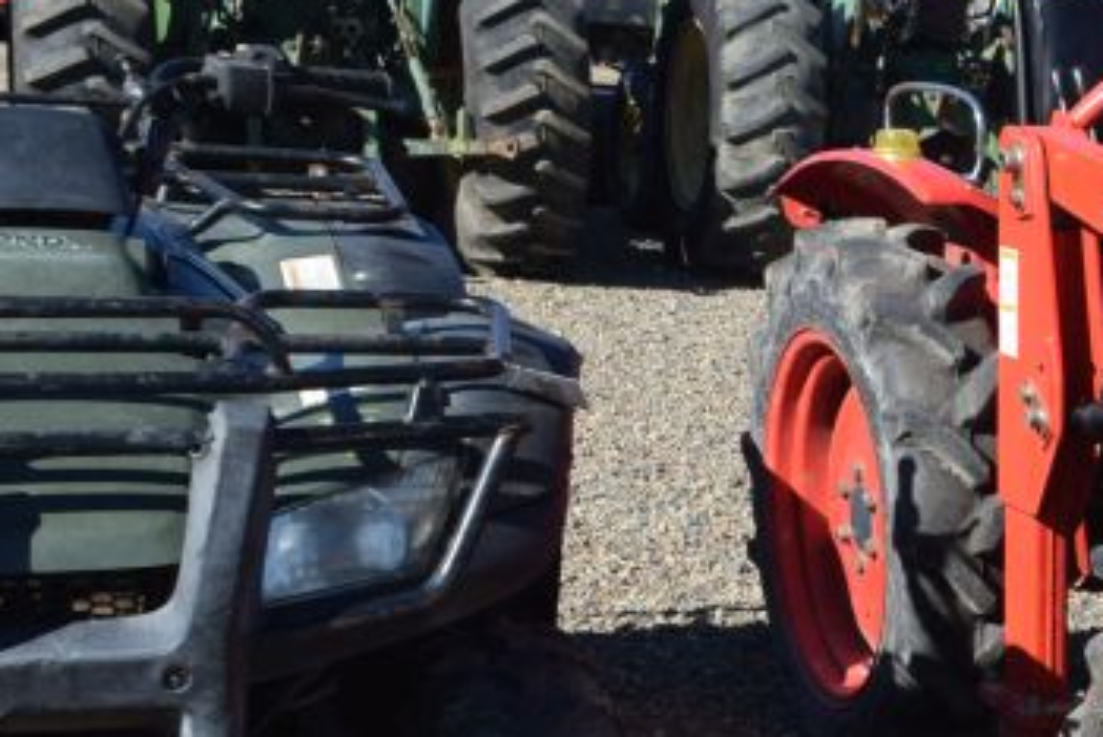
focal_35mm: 79
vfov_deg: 16.9
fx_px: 2422
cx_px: 1402
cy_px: 734
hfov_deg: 23.0
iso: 200
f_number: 10
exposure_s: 1/400
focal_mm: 18
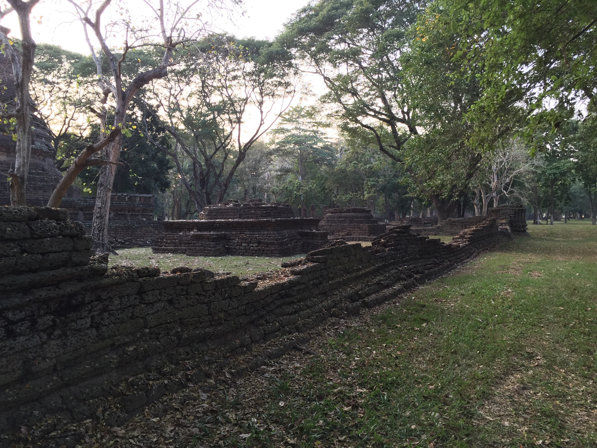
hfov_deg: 61.7
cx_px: 298
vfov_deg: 48.2
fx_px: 500
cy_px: 224
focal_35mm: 29
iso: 32
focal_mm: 4.15
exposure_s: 1/40
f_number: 2.2
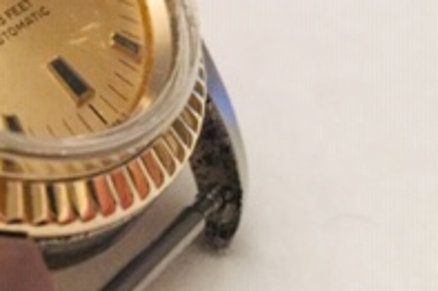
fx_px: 1191
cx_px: -151
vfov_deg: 13.8
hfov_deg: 19.1
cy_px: 33
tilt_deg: -27.0
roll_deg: +0.9
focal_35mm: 98
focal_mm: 4.15
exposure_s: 1/25
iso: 250
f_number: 2.2
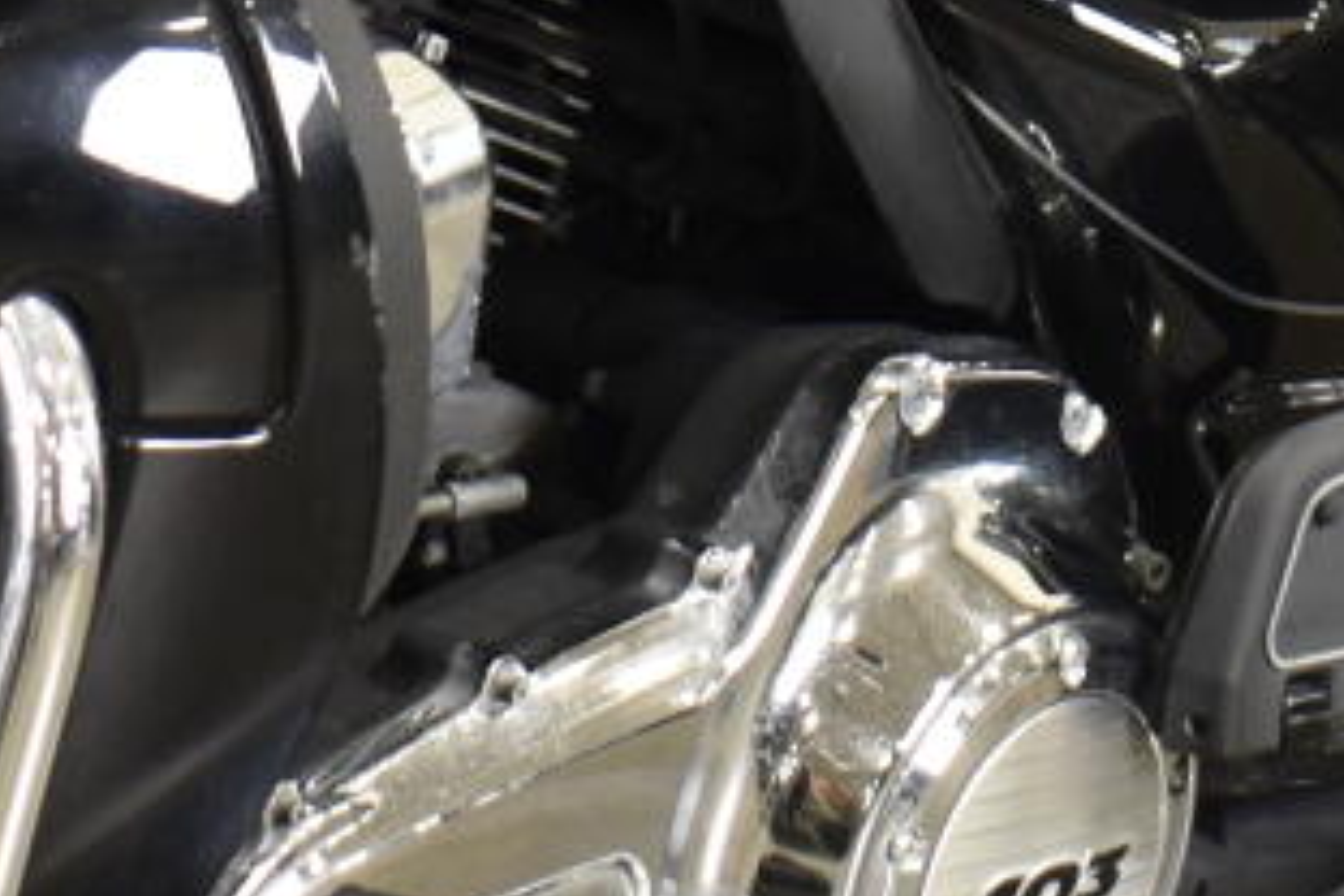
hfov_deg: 6.9
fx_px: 11132
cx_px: 159
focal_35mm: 298
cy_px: -351
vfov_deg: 4.6
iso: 400
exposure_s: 1/15
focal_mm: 31
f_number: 4.2
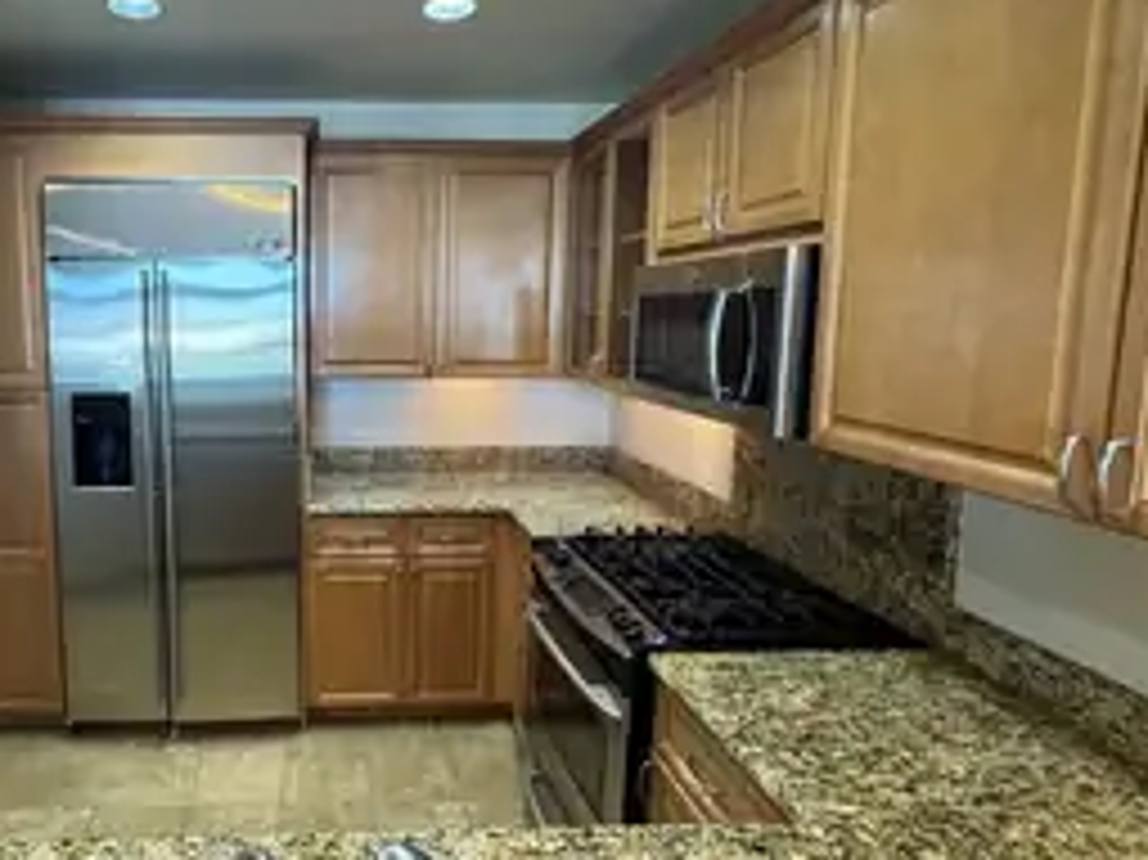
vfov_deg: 61.0
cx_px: 351
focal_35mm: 22
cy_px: 401
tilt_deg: -7.3
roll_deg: +0.2
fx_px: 729
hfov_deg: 73.2
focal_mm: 2.22
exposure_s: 1/60
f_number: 2.2
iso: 250
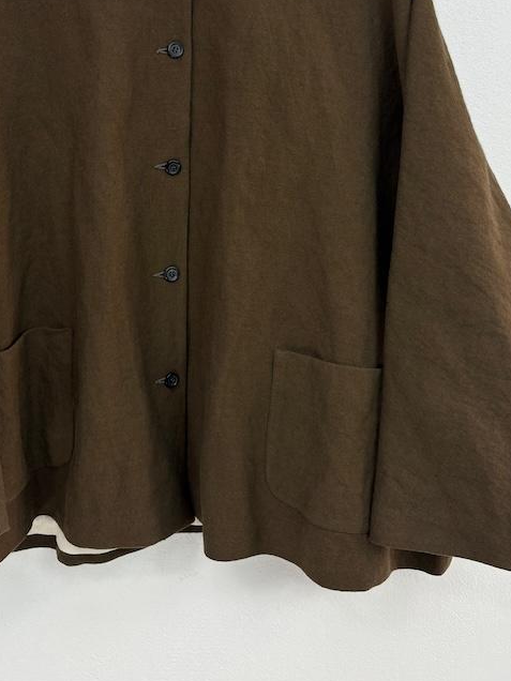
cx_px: 183
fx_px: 787
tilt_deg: -5.9
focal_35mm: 40
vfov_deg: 45.4
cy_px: 184
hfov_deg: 35.7
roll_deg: +1.3
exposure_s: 1/100
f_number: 1.6
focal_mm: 5.96
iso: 40
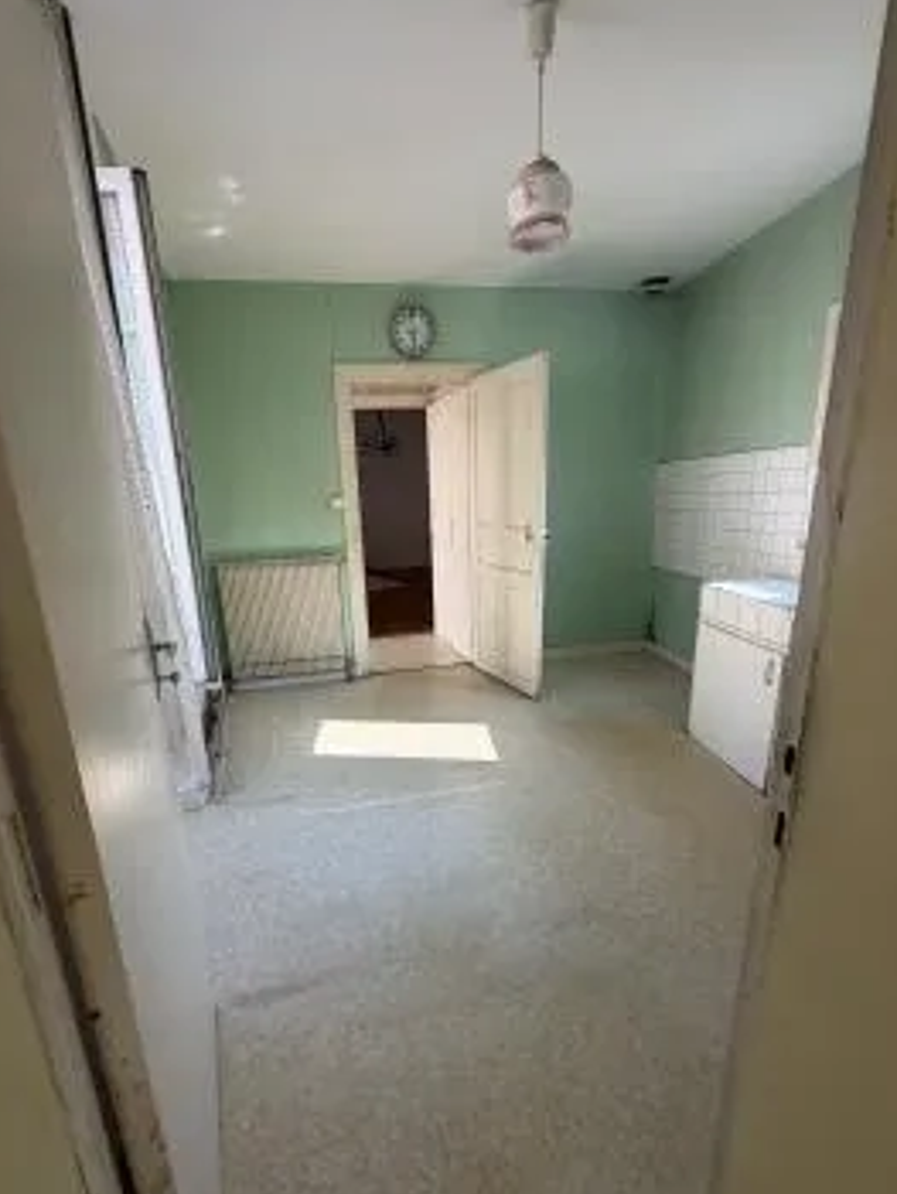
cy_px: 648
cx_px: 416
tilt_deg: -16.7
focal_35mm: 16
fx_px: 552
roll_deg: +1.4
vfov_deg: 94.2
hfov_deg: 78.1
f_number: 2.2
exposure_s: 1/138
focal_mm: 2.22
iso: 50
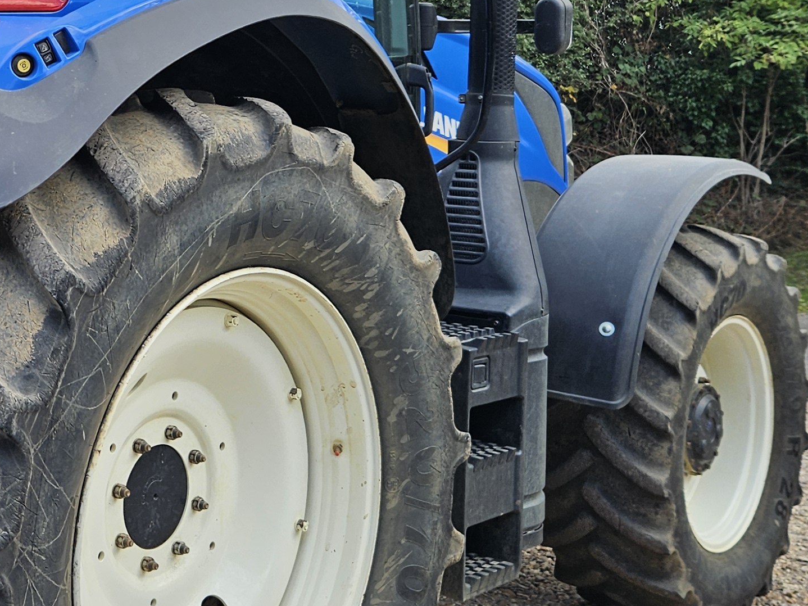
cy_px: 109
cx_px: -6
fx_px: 1494
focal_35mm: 64
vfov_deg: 22.6
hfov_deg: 28.4
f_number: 1.8
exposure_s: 1/273
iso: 25
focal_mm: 5.4
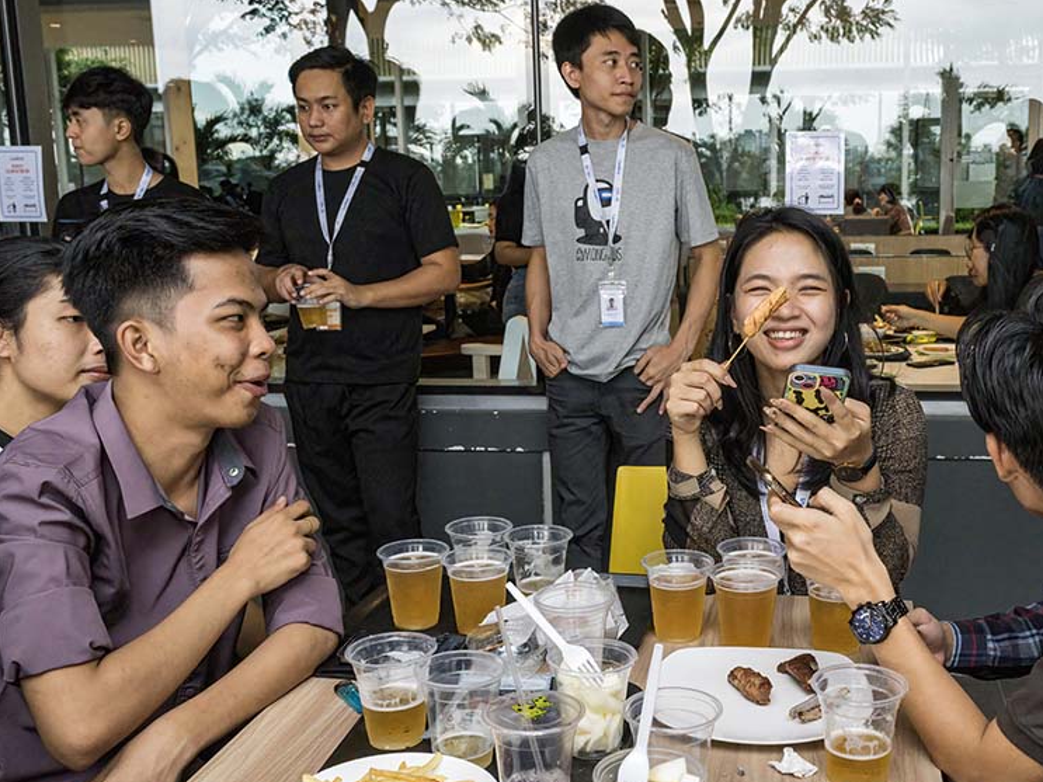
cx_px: 670
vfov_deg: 35.1
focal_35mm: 41
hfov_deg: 45.3
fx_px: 1235
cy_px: 399
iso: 11400
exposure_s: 1/250
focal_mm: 33
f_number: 9
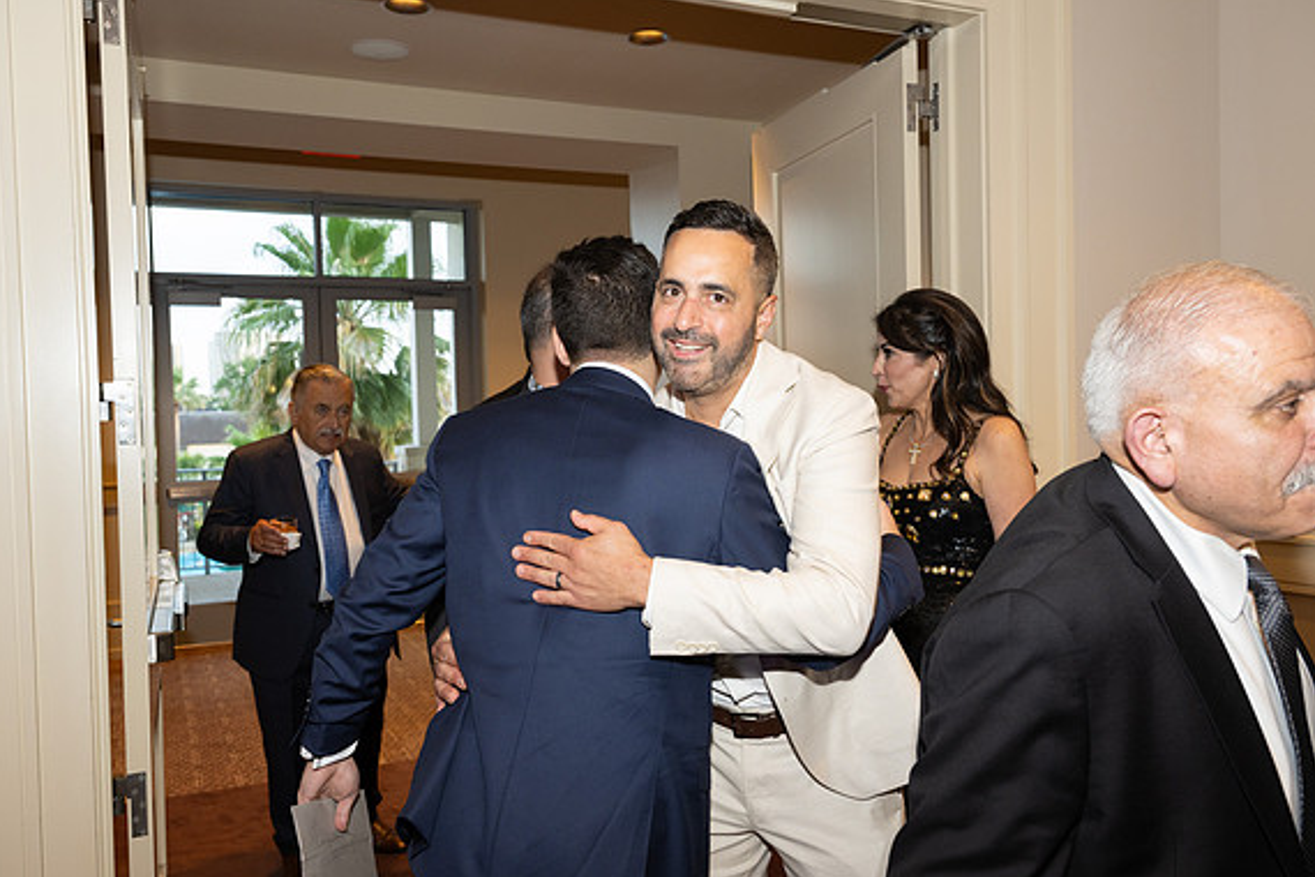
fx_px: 1059
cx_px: 653
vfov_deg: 45.0
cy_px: 442
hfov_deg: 63.7
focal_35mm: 29
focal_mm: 28.5
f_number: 5.6
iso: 800
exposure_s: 1/100
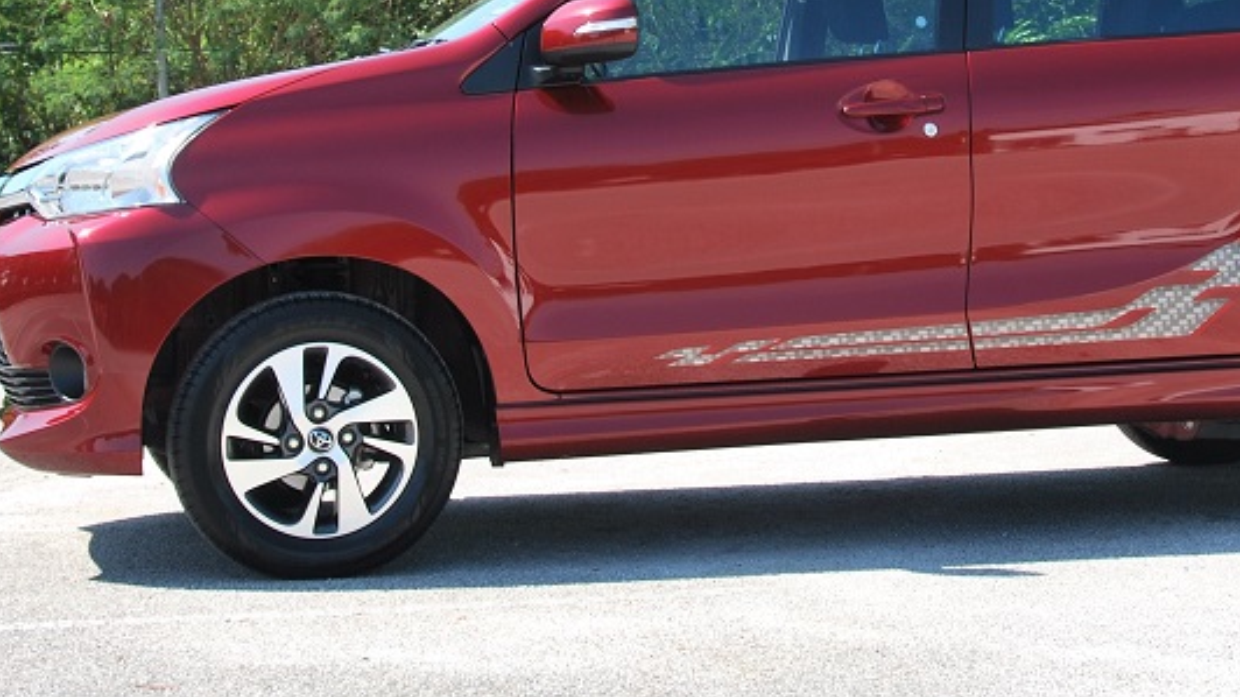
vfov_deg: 13.2
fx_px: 2991
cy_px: 56
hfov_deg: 23.4
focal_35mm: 91
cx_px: 753
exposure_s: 1/200
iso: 100
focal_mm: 28
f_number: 7.1
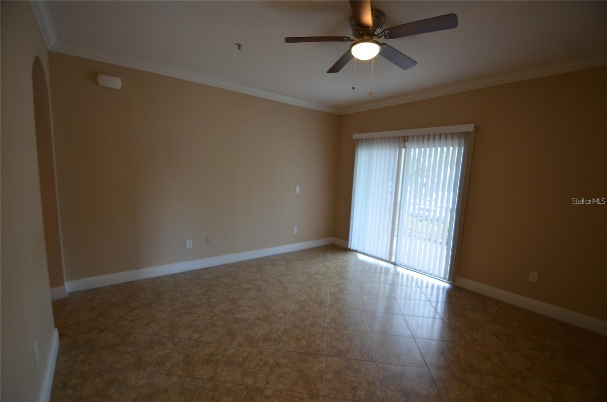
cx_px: 304
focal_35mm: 15
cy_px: 201
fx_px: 252
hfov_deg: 100.5
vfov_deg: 77.0
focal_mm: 10
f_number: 4
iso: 400
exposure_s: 1/60
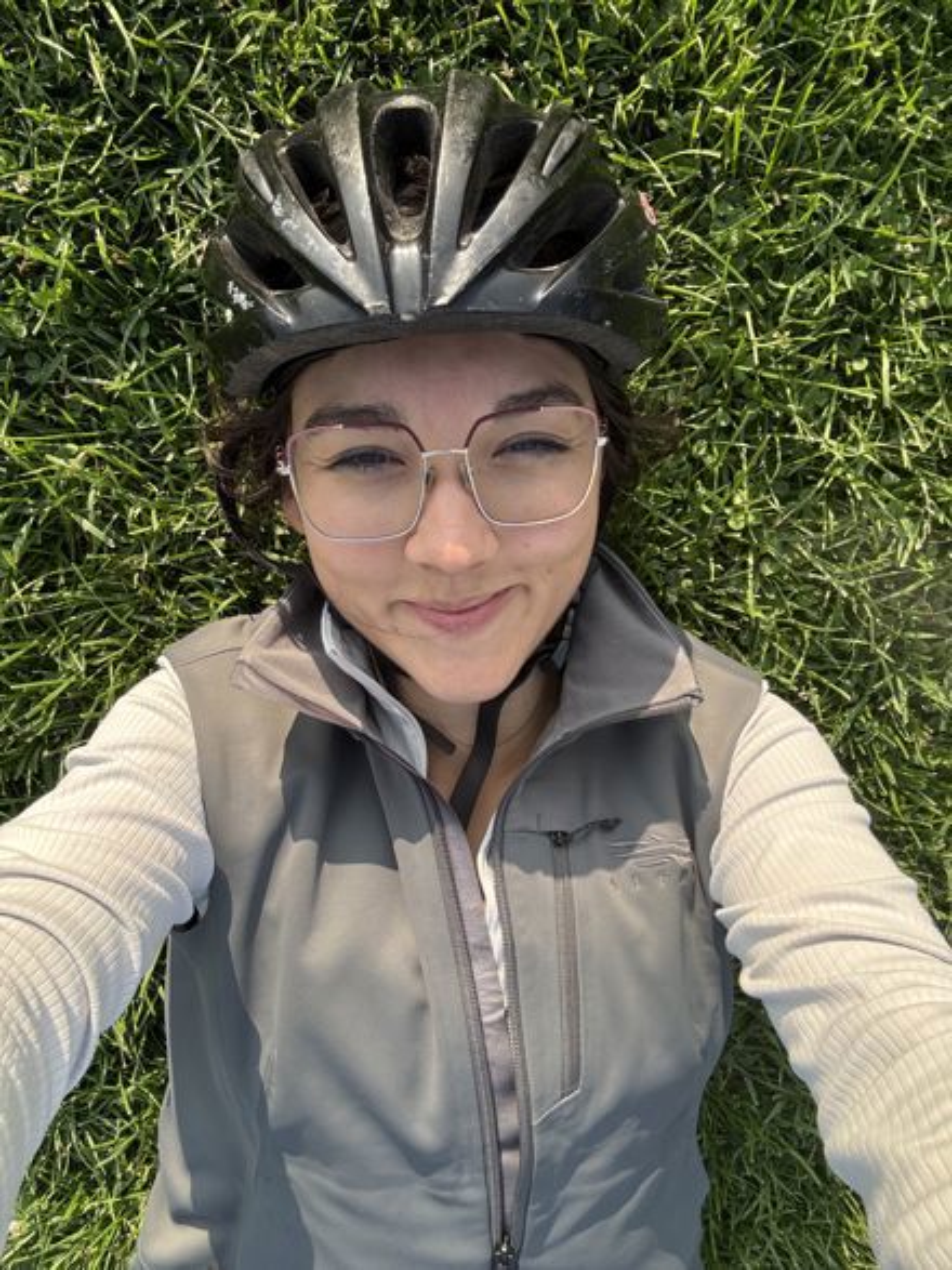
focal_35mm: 23
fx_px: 844
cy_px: 635
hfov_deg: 58.9
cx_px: 476
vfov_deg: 73.9
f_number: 1.9
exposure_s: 1/324
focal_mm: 2.69
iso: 25
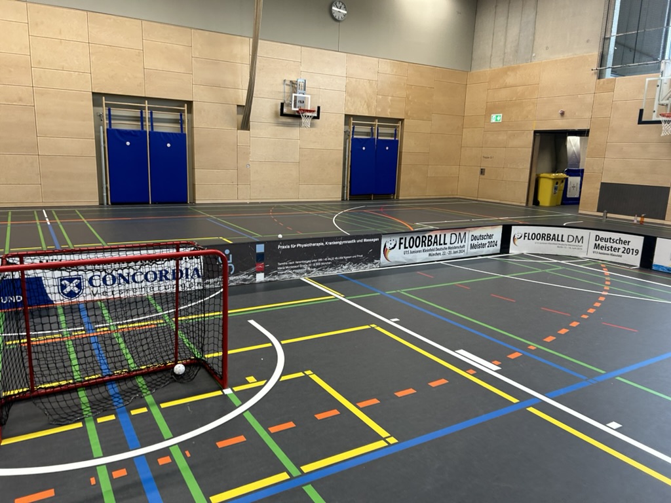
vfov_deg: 53.1
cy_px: 252
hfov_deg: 67.3
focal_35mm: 26
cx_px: 336
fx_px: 504
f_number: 1.5
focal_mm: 5.7
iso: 100
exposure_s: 1/121
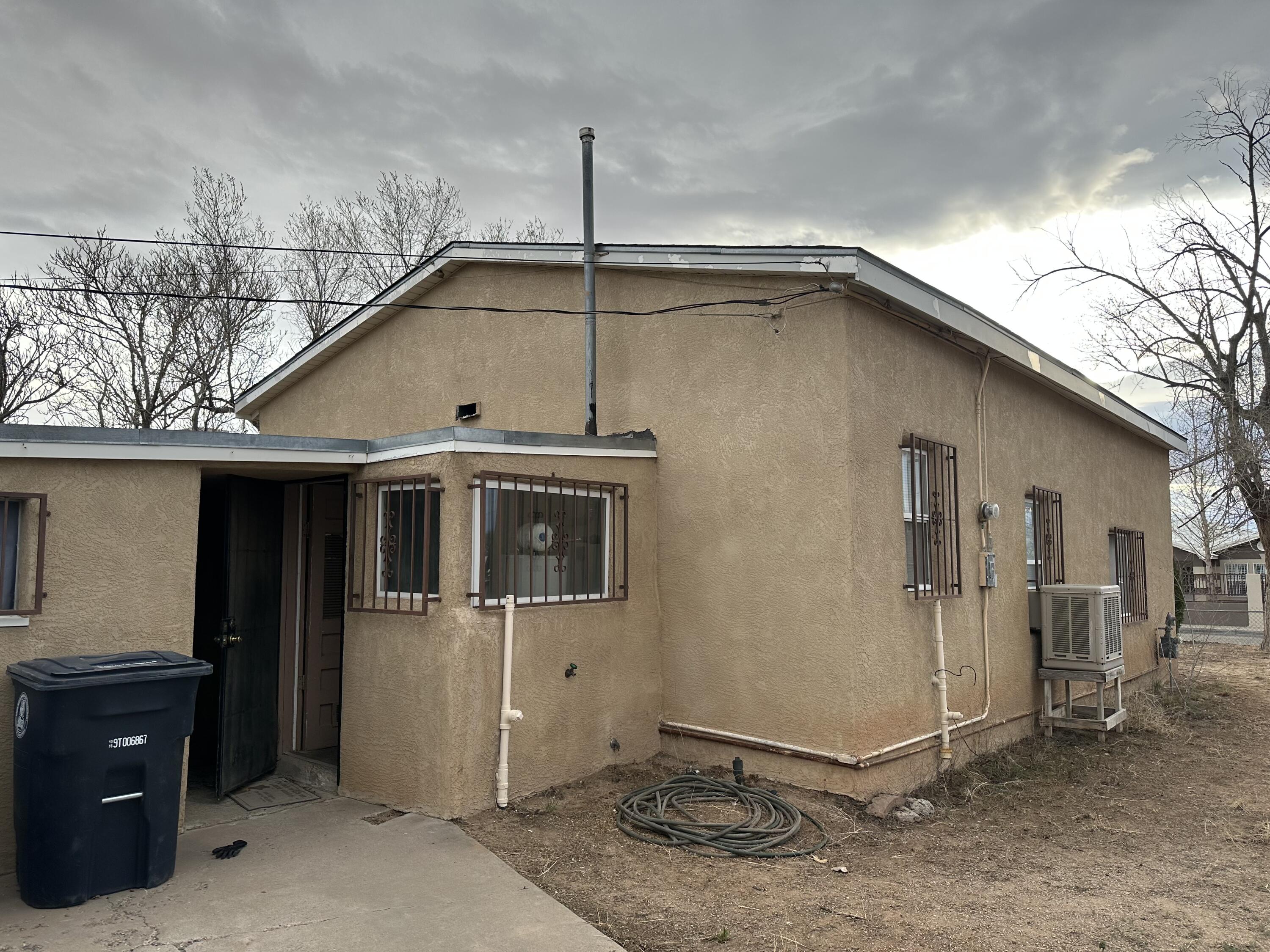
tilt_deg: +4.9
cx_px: 635
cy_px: 476
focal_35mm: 24
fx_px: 881
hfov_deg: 71.6
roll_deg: -0.2
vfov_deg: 56.8
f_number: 1.78
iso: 80
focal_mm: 6.86
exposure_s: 1/516
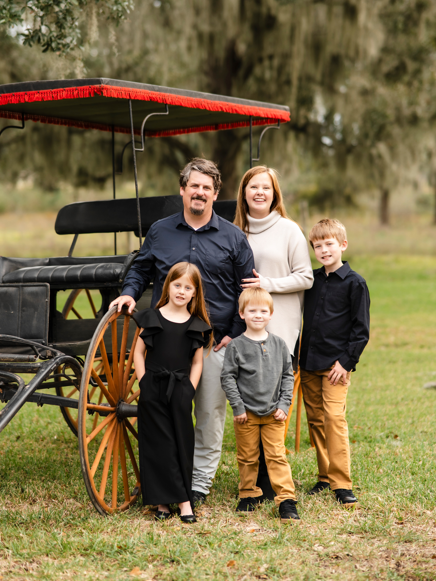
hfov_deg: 15.6
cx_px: 218
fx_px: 1595
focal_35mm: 95
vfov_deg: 20.6
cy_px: 263
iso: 200
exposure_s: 1/1000
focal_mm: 85
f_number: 1.8
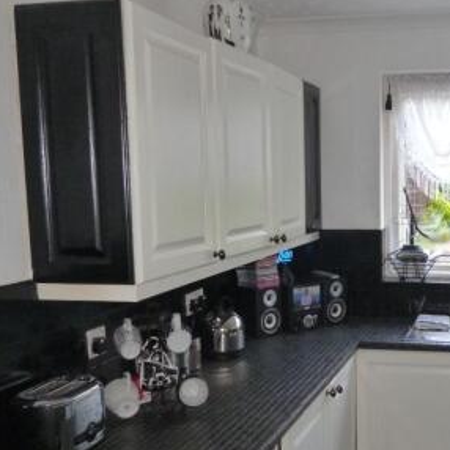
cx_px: 378
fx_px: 662
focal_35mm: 45
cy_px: 257
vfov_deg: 37.5
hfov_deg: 35.9
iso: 400
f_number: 2.8
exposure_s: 1/125
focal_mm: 4.5
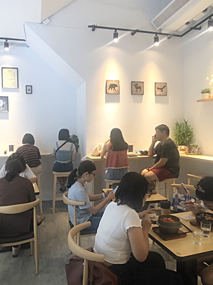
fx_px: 345
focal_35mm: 42
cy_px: 148
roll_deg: +0.9
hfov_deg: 34.2
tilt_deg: -2.0
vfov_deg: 44.8
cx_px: 86
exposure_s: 1/17
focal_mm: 3.99
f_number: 1.8
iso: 40
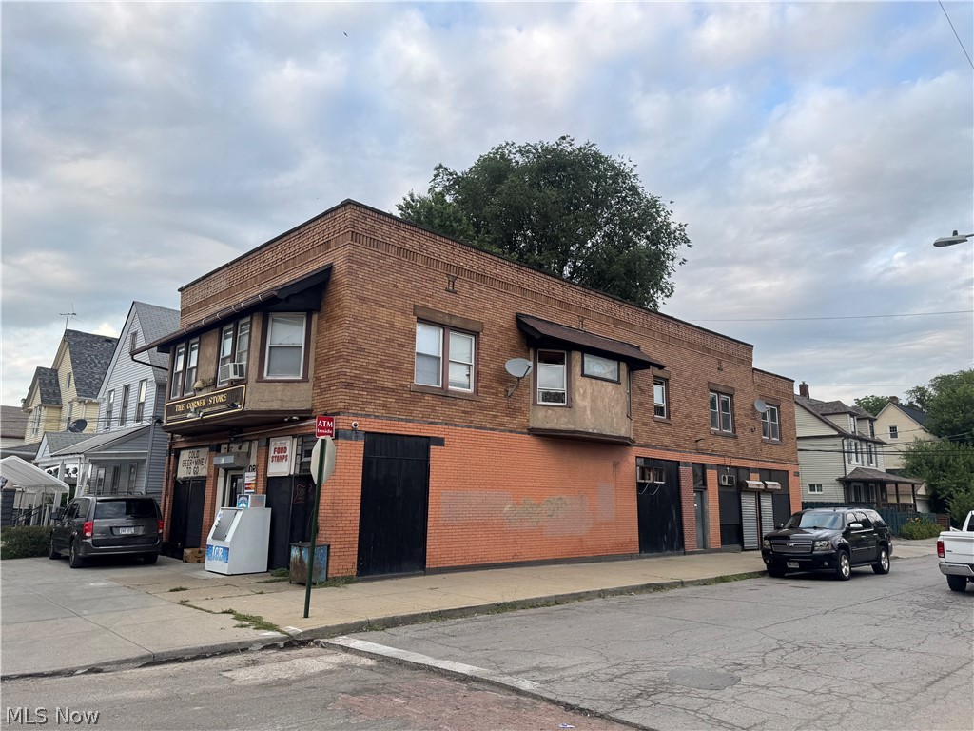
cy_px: 366
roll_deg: +0.4
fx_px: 675
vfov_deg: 56.8
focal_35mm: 24
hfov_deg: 71.6
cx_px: 487
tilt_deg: +10.9
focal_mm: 6.76
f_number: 1.78
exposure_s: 1/1059
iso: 80
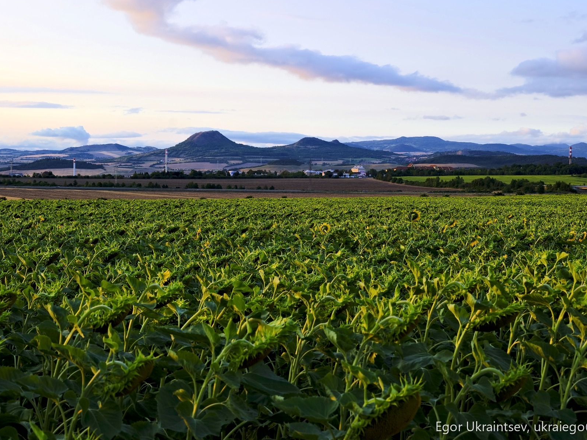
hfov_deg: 28.2
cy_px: 167
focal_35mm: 69
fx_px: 1170
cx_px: 295
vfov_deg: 21.3
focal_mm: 70
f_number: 13
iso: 100
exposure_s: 1/20
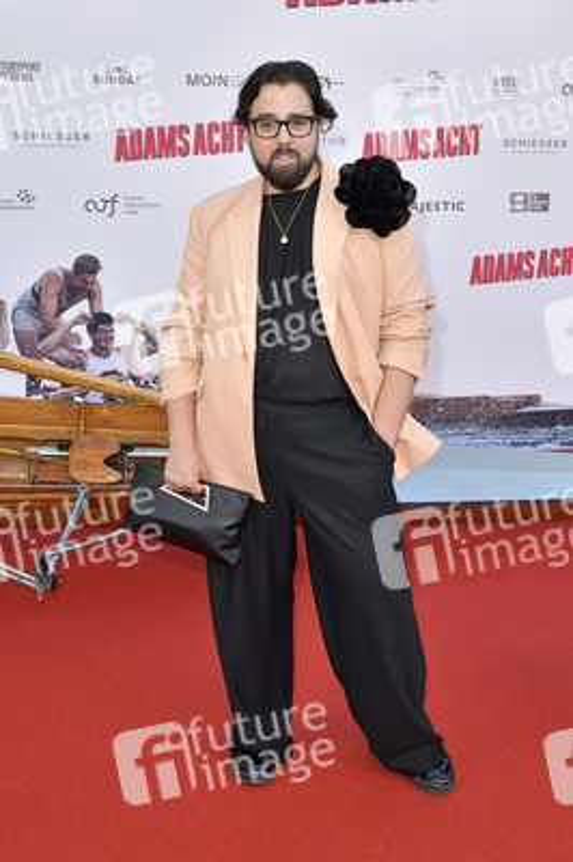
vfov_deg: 55.8
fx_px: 813
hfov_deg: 38.8
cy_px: 431
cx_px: 286
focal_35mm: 34
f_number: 6.3
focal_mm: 34
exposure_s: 1/250
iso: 1250
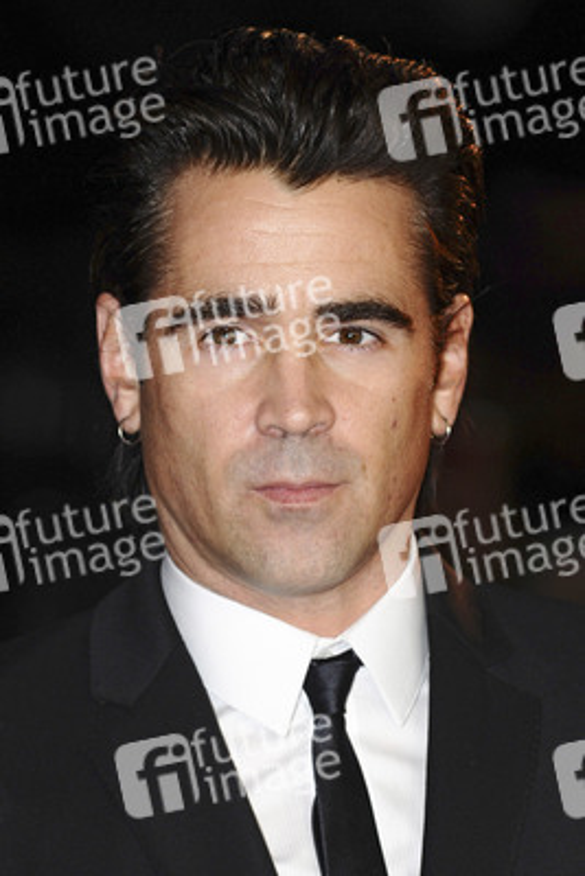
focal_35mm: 262
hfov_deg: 5.2
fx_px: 6392
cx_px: 292
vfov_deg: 7.8
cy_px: 438
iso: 320
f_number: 4.5
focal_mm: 175
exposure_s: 1/250
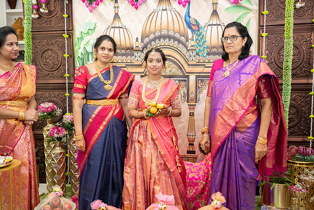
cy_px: 105
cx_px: 162
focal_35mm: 32
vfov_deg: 40.8
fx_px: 281
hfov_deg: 58.3
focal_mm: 30.5
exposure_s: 1/160
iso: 640
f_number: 3.2
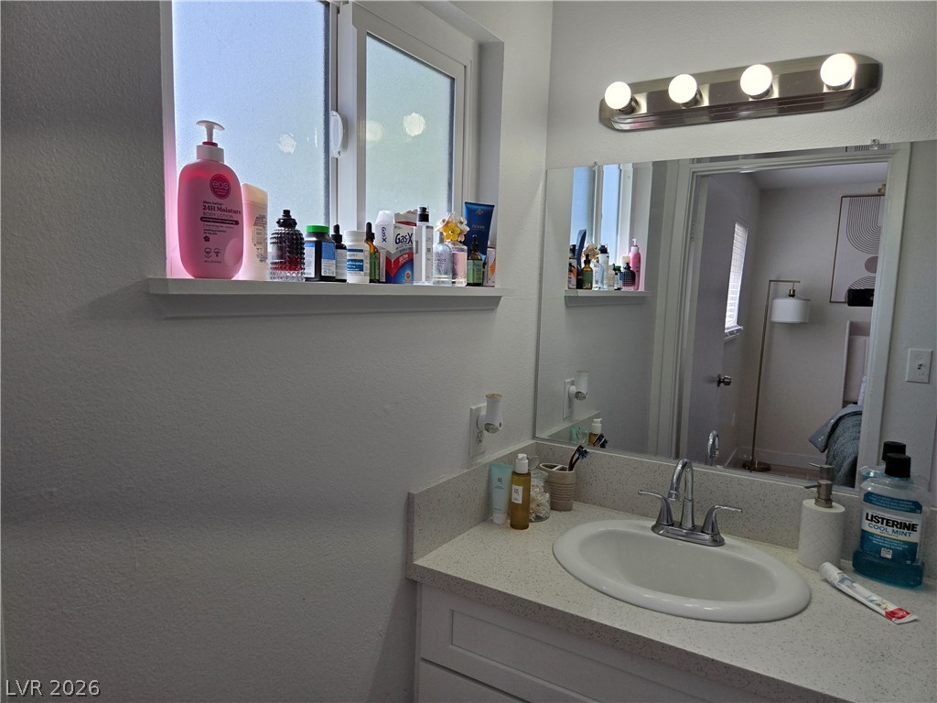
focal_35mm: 23
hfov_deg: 73.9
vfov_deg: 58.9
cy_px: 352
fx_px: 623
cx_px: 468
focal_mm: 5.4
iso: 80
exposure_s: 1/1365
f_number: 1.8
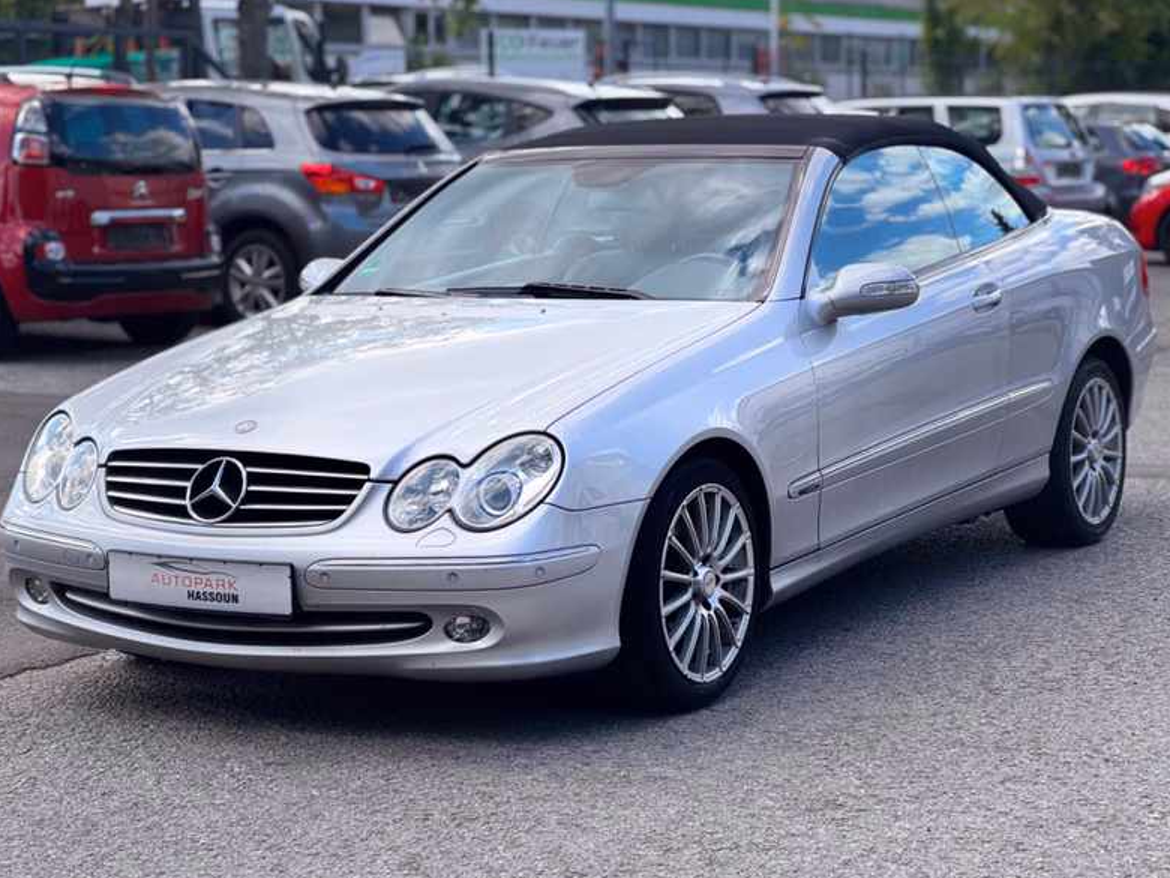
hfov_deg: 24.7
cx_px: 572
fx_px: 2670
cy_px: 438
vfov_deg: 18.7
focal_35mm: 79
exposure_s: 1/276
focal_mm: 9
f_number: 2.8
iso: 25
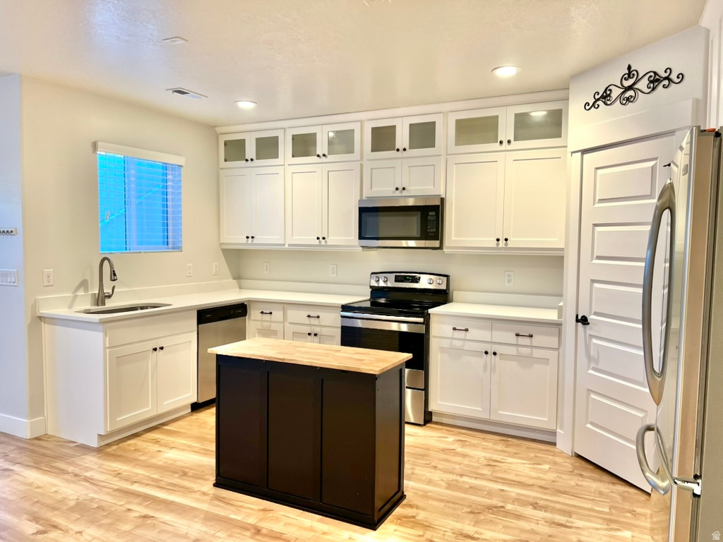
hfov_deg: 67.3
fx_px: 543
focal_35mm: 26
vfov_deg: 53.1
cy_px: 271
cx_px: 362
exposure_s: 1/60
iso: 80
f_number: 1.5
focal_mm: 5.7
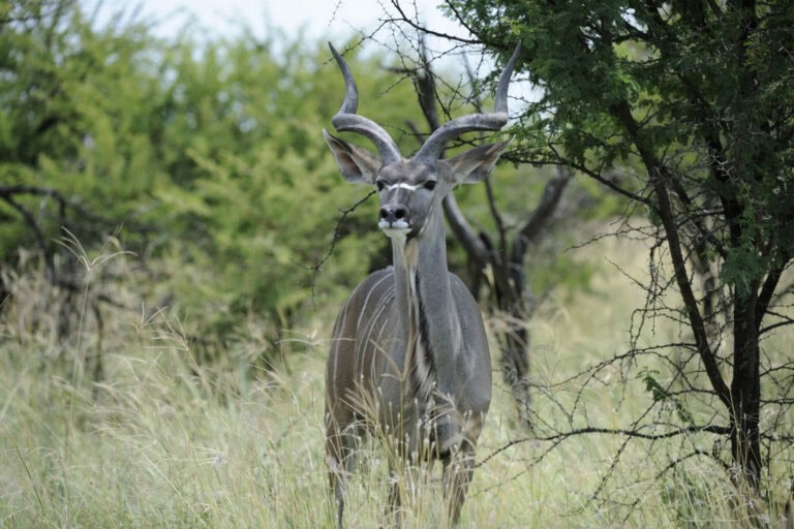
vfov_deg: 5.7
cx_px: 397
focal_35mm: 240
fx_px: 5293
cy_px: 264
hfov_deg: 8.6
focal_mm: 240
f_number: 4.5
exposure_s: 1/1000
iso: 320
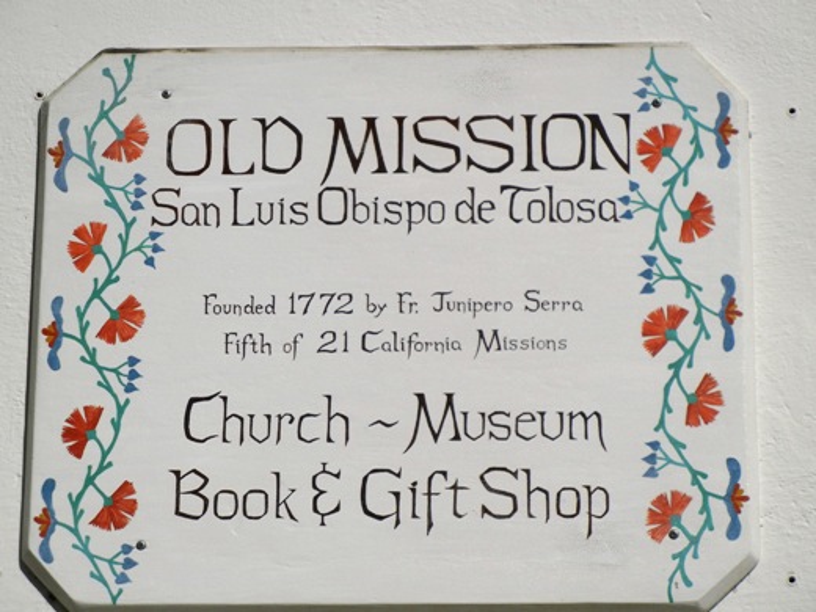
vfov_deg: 11.1
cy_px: 306
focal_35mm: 133
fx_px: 3135
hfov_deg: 14.8
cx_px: 408
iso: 160
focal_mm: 24
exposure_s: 1/1250
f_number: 9.2
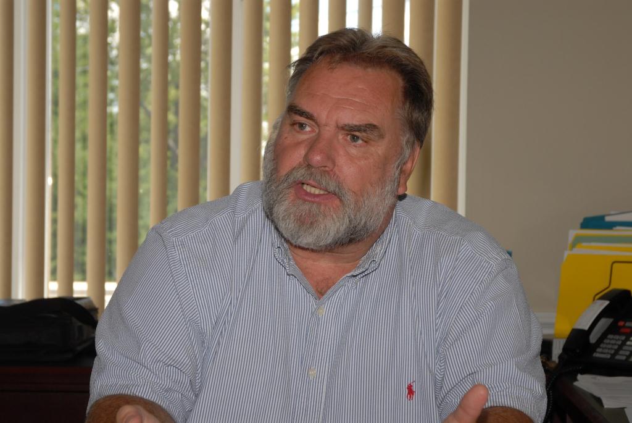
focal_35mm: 82
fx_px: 1450
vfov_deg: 16.6
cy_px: 212
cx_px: 316
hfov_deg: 24.6
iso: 250
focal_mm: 55
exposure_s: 1/160
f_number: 7.1
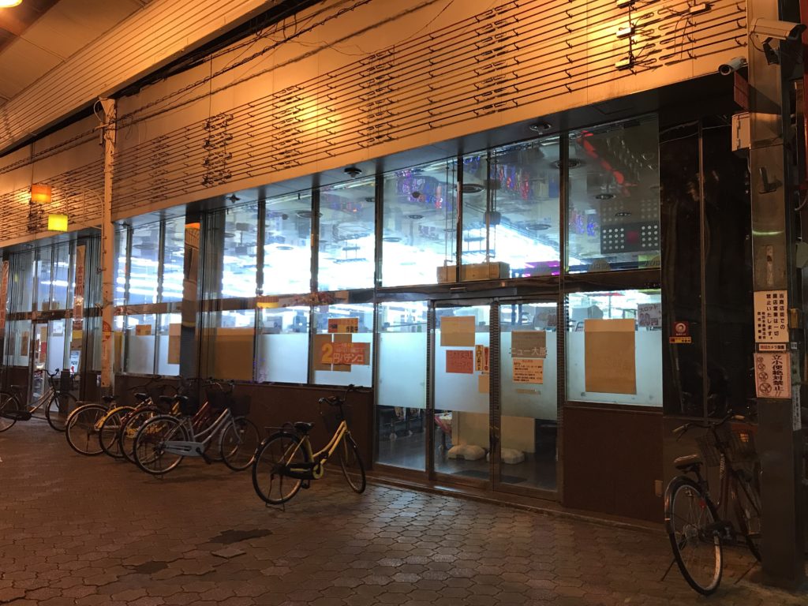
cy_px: 303
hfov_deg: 63.4
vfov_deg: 49.7
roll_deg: +0.1
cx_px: 404
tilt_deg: +6.2
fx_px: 654
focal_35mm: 28
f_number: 1.8
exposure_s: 1/30
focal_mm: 3.99
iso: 32
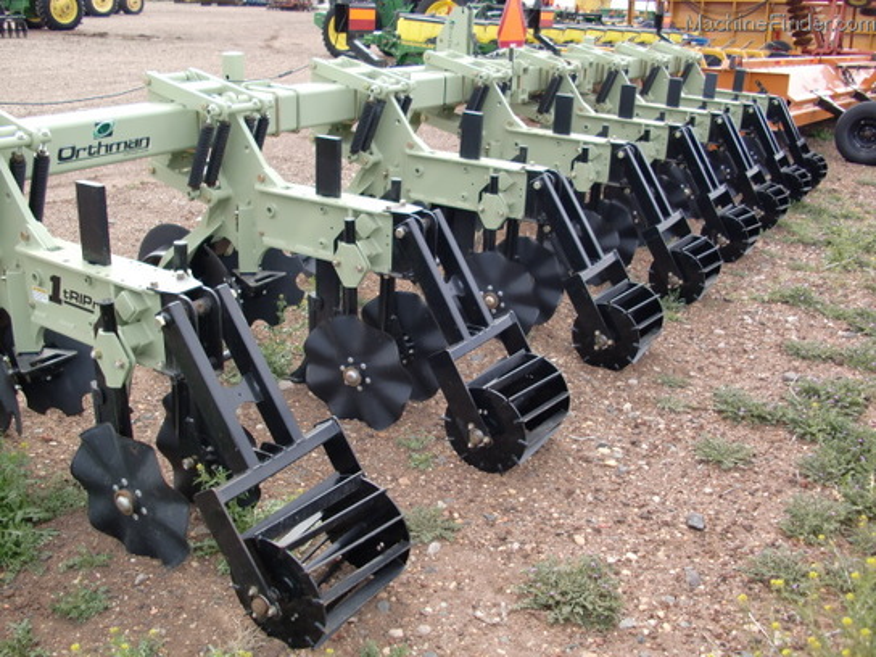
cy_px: 328
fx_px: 911
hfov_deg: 51.4
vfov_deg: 39.7
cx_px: 438
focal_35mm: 36
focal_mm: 6.3
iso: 64
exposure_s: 1/320
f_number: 2.8
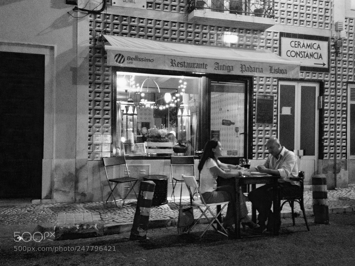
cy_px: 133
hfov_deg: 52.6
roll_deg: +0.6
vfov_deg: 40.7
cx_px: 178
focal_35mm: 35
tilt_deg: -0.5
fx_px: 359
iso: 800
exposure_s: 1/15
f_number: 2.4
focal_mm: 4.28
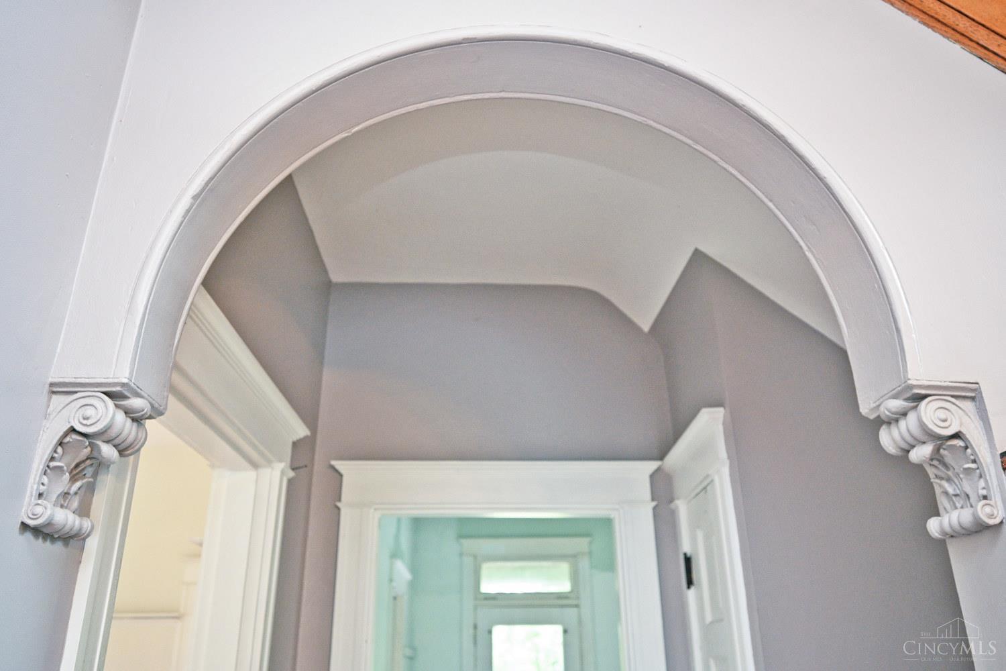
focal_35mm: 26
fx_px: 713
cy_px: 336
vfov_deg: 50.4
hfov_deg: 70.4
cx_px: 503
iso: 1600
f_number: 4
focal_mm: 25.5
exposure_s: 1/60
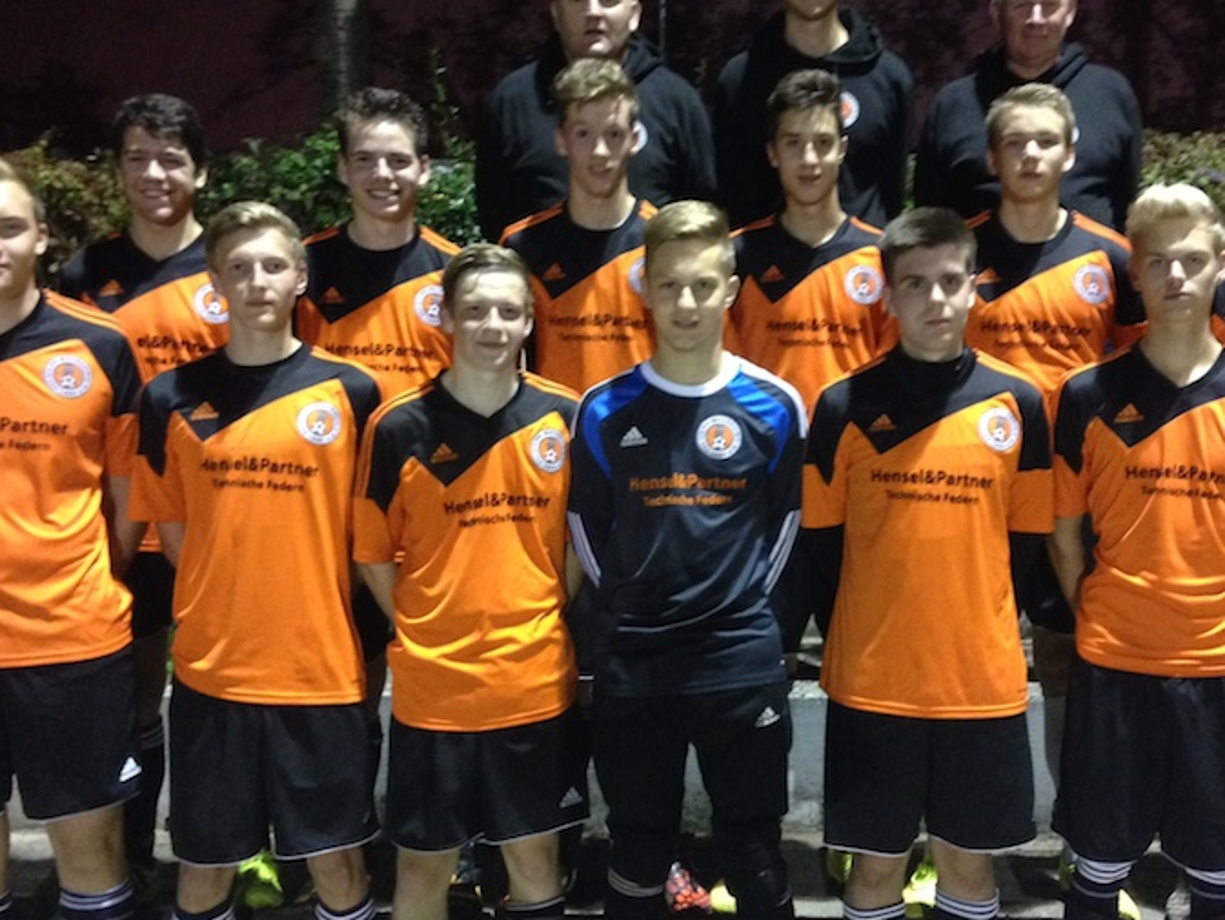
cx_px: 681
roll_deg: -0.9
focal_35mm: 49
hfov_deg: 38.9
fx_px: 1734
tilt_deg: -5.7
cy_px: 486
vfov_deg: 29.7
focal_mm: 4.12
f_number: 2.4
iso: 400
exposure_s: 1/15
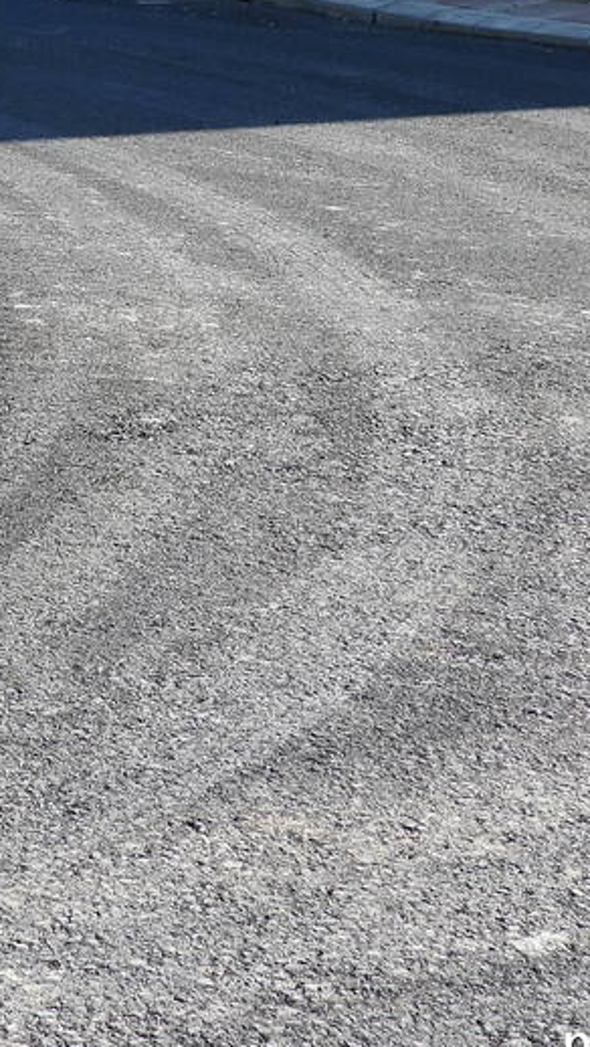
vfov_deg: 19.1
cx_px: -204
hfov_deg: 10.7
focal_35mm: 111
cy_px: 218
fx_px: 3082
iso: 100
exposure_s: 1/640
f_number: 3.2
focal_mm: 7.9
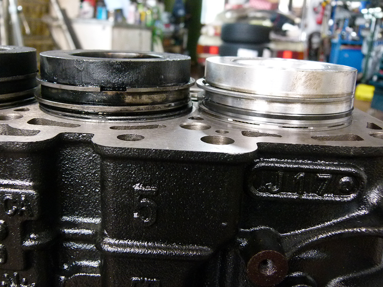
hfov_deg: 54.0
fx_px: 376
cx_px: 192
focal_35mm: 34
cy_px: 144
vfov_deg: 41.8
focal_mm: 6.2
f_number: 3
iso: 320
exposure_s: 1/60
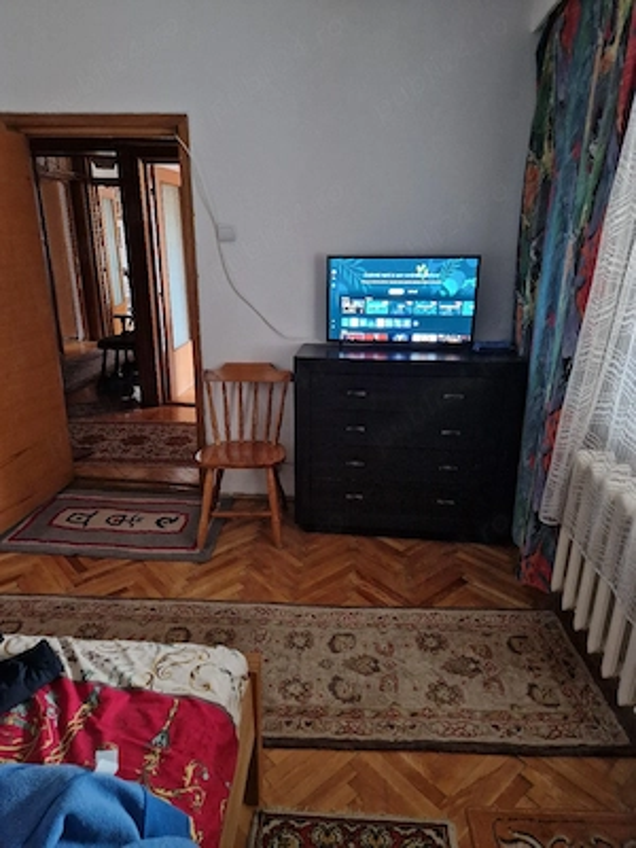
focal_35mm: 23
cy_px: 424
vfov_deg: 73.9
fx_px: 563
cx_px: 318
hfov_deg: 58.9
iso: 800
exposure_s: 1/25
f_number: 1.8
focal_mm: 5.4
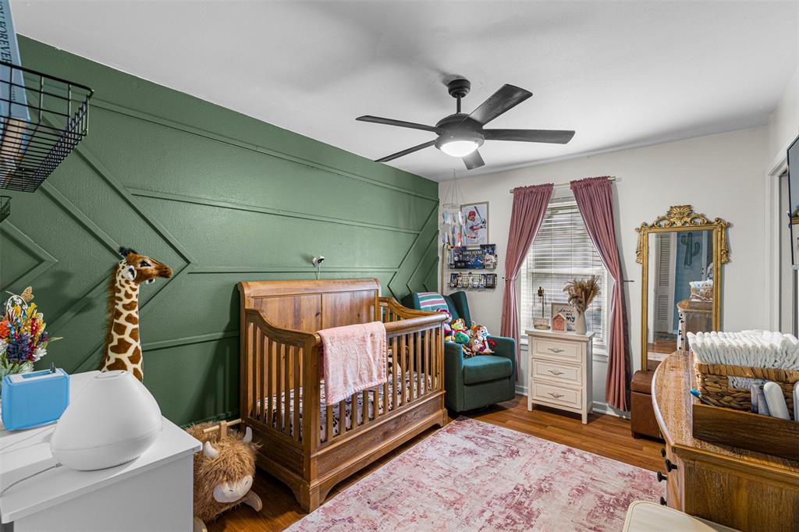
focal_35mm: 16
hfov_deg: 96.8
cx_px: 400
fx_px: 355
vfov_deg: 73.7
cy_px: 266
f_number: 10
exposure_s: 1/6
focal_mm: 16
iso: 400
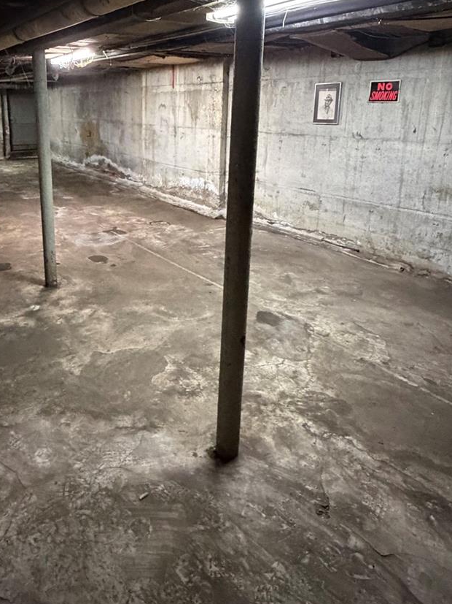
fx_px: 453
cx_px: 156
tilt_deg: -13.7
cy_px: 216
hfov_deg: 52.2
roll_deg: -0.3
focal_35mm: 26
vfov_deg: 66.0
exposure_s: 1/30
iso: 1250
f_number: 2.2
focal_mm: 2.22
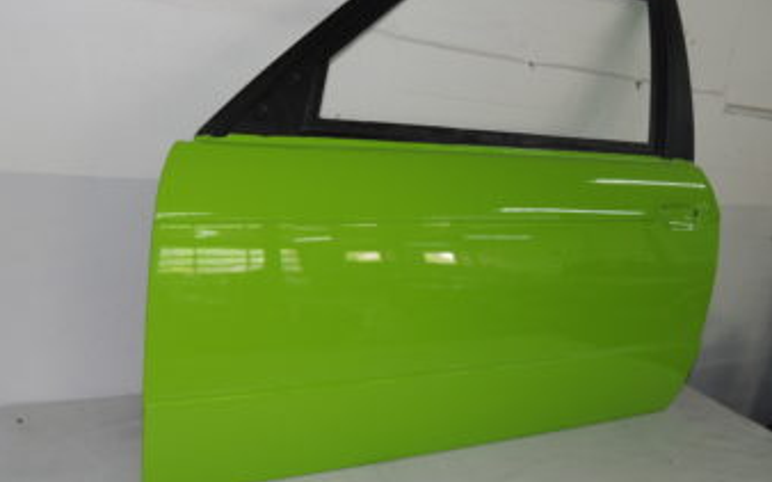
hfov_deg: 58.2
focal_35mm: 33
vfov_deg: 38.3
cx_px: 375
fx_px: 694
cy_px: 220
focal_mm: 5.3
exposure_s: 1/30
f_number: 3.1
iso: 200
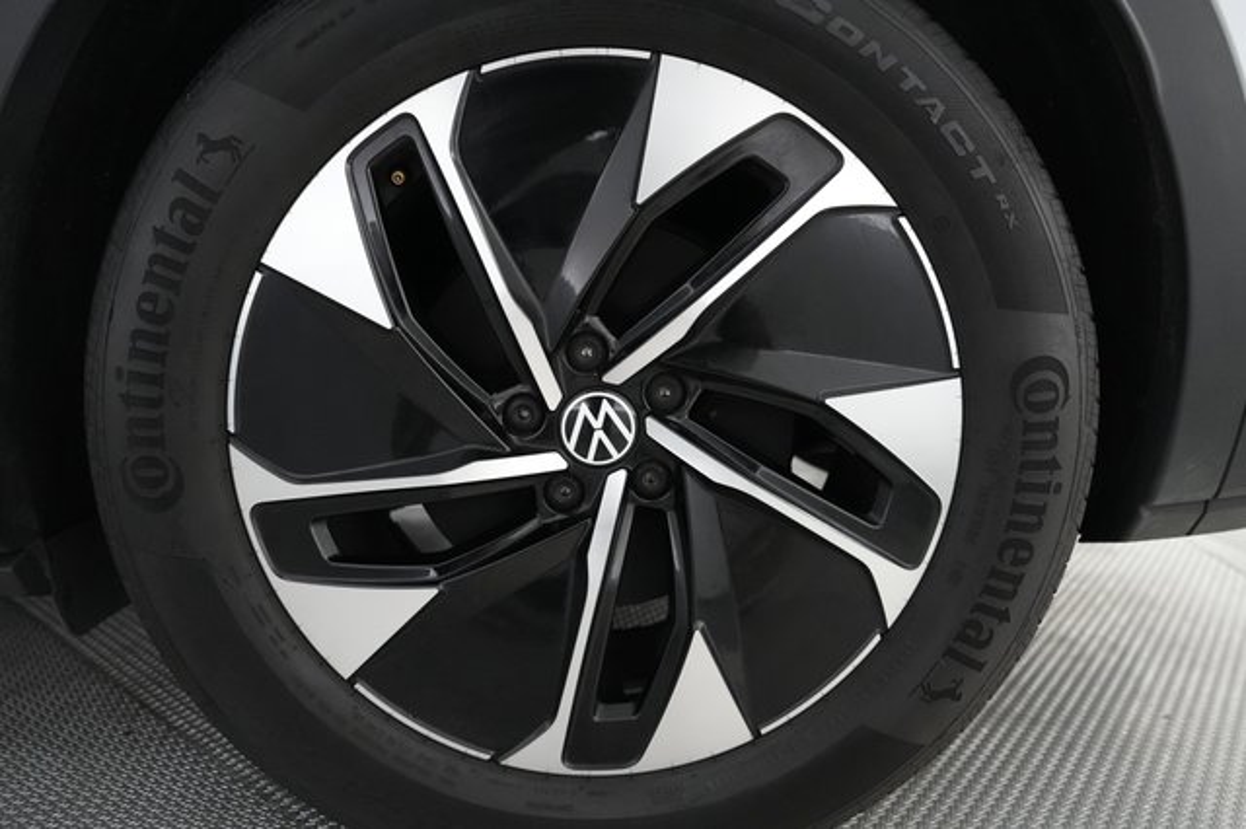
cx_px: 623
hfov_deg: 73.8
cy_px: 414
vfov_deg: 53.1
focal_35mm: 24
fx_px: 830
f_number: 2.8
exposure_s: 1/320
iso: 6400
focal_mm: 24
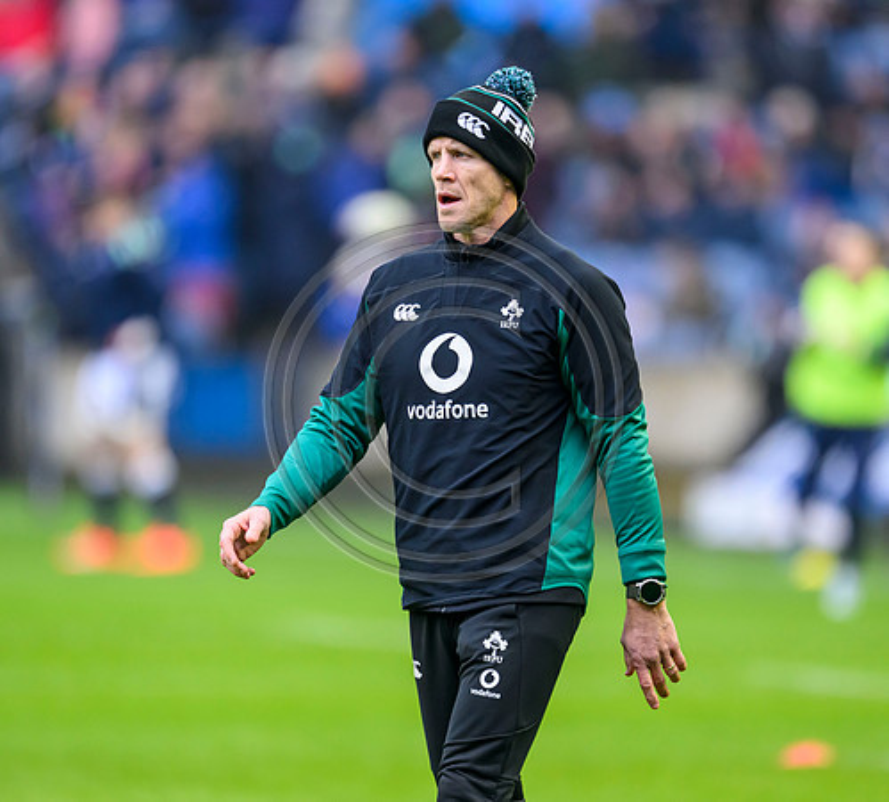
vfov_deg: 2.4
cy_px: 389
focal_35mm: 703
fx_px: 19462
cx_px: 537
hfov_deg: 2.6
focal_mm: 560
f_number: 4
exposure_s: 1/1000
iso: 3200
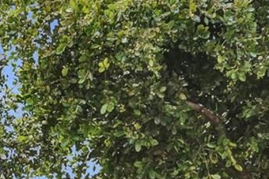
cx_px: 23
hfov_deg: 14.4
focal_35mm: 141
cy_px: 316
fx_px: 1054
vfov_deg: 9.3
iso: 800
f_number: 3.5
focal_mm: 30
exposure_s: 1/8000
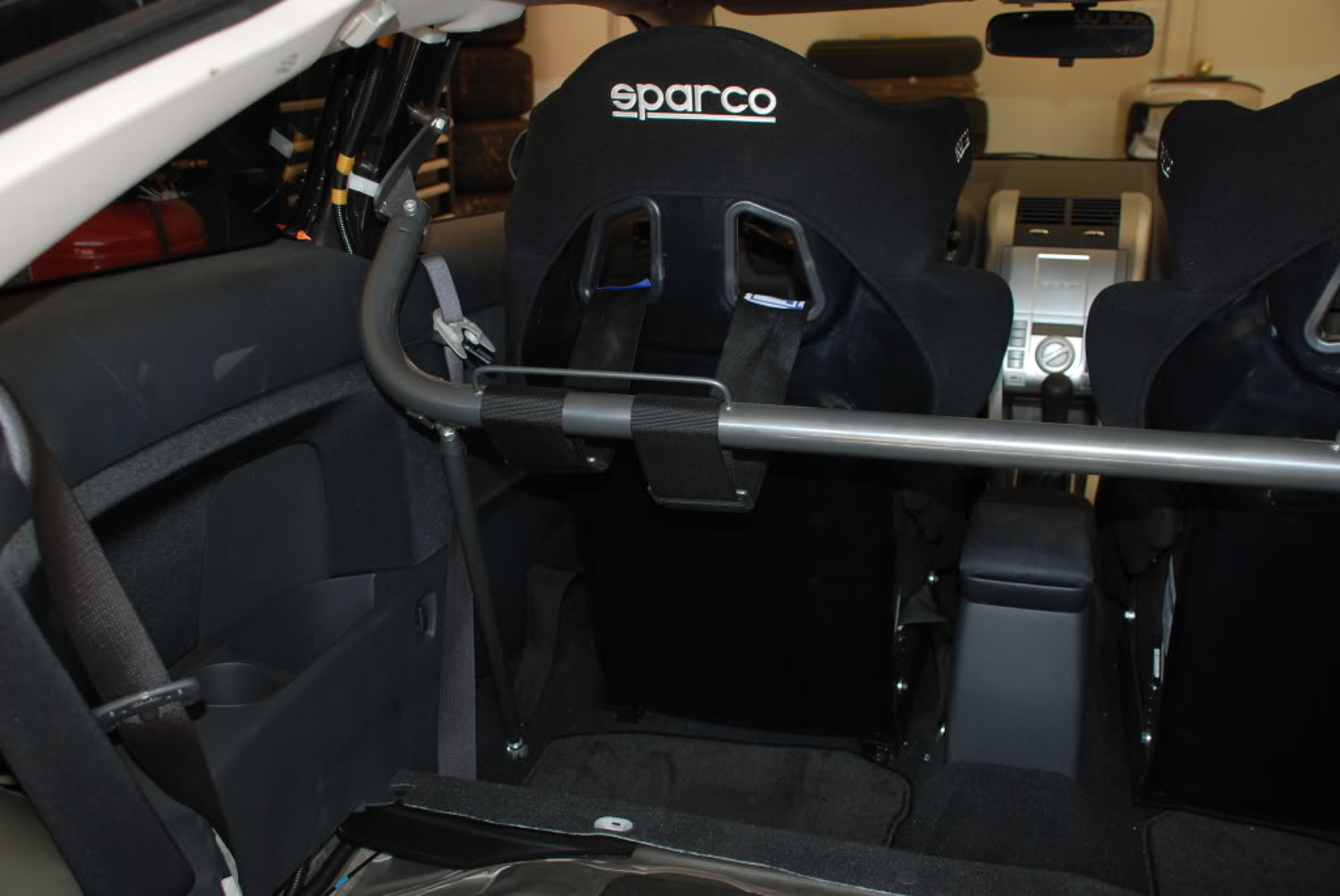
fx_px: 1341
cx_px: 670
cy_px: 448
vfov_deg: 37.0
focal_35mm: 36
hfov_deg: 53.1
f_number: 4
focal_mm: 24
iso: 200
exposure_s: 1/60
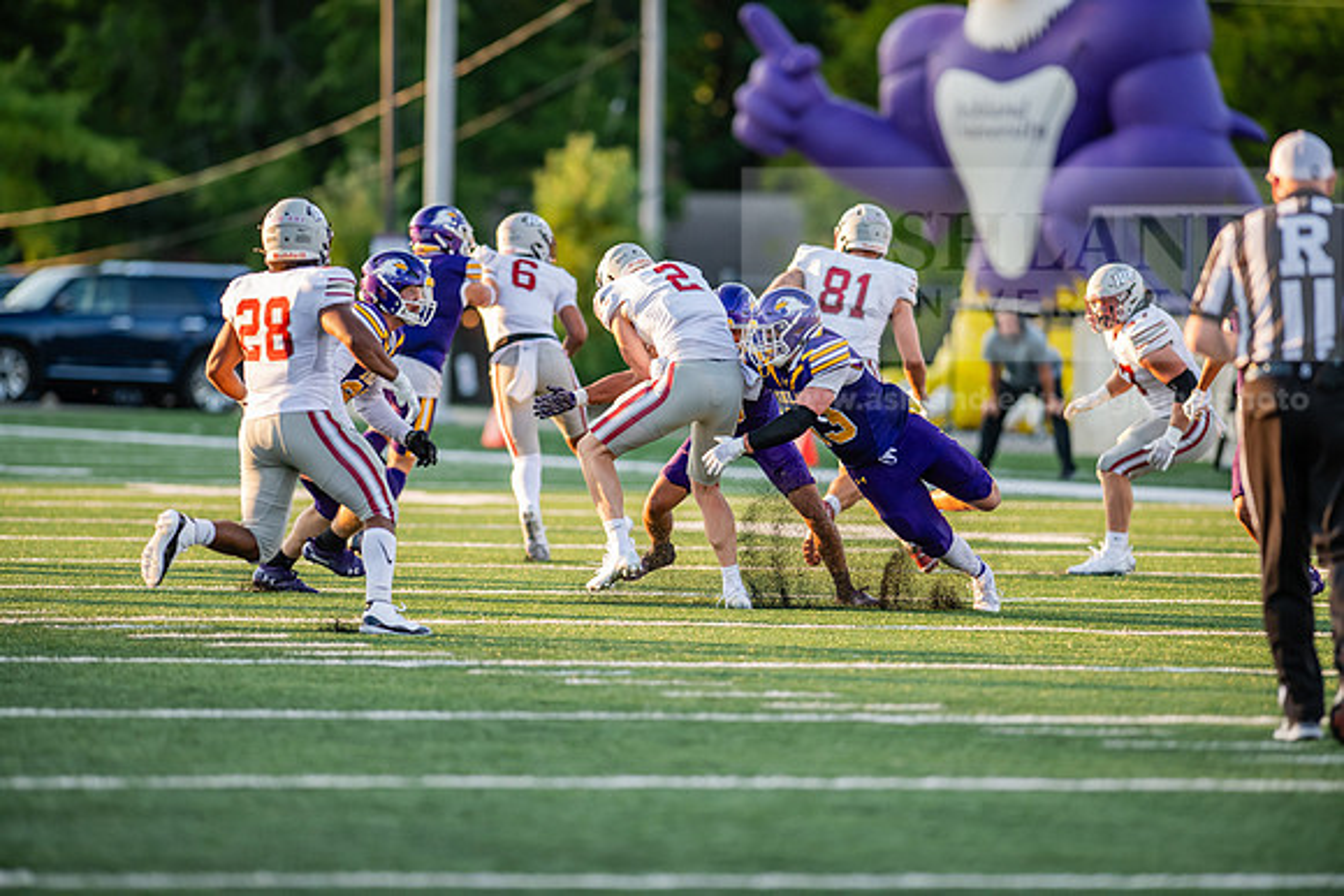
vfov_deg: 4.6
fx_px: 11202
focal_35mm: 300
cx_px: 672
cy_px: 448
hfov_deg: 6.9
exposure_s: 1/1250
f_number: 3.2
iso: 800
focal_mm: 300
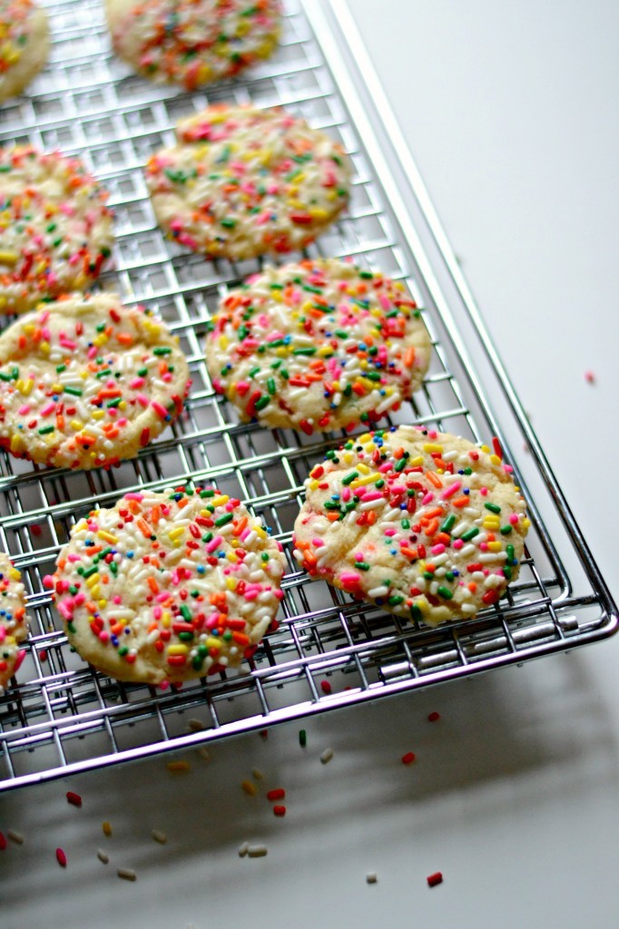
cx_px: 310
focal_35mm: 75
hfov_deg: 18.2
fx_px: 1936
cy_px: 464
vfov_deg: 27.0
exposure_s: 1/640
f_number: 1.8
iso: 1600
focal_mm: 50
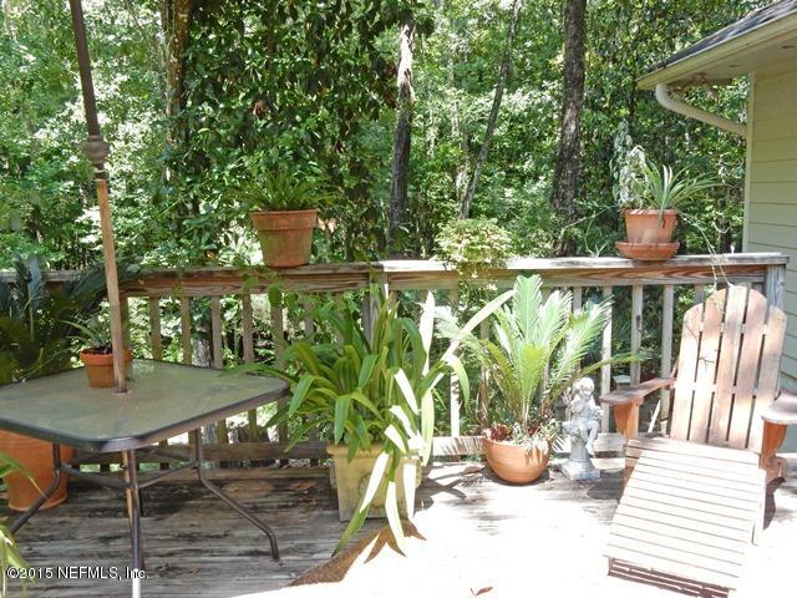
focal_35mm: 36
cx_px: 398
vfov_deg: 39.7
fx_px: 829
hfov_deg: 51.4
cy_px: 299
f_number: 4
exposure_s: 1/200
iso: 400
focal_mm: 6.4
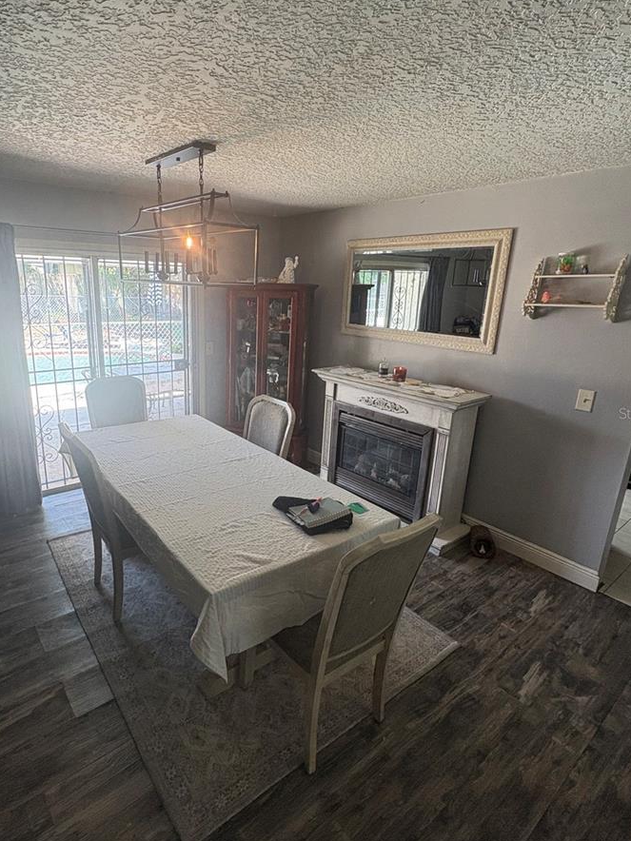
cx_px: 258
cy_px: 413
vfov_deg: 84.7
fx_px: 462
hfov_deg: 68.1
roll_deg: -1.9
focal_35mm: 19
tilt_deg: -15.5
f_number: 2.2
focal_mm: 2.22
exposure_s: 1/99
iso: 160
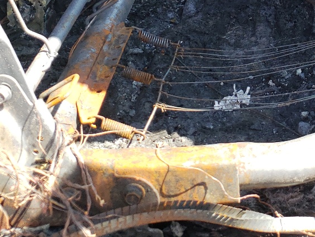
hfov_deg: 24.8
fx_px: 674
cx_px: 331
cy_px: -93
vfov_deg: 18.2
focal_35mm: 74
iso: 50
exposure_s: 1/312
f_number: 1.5
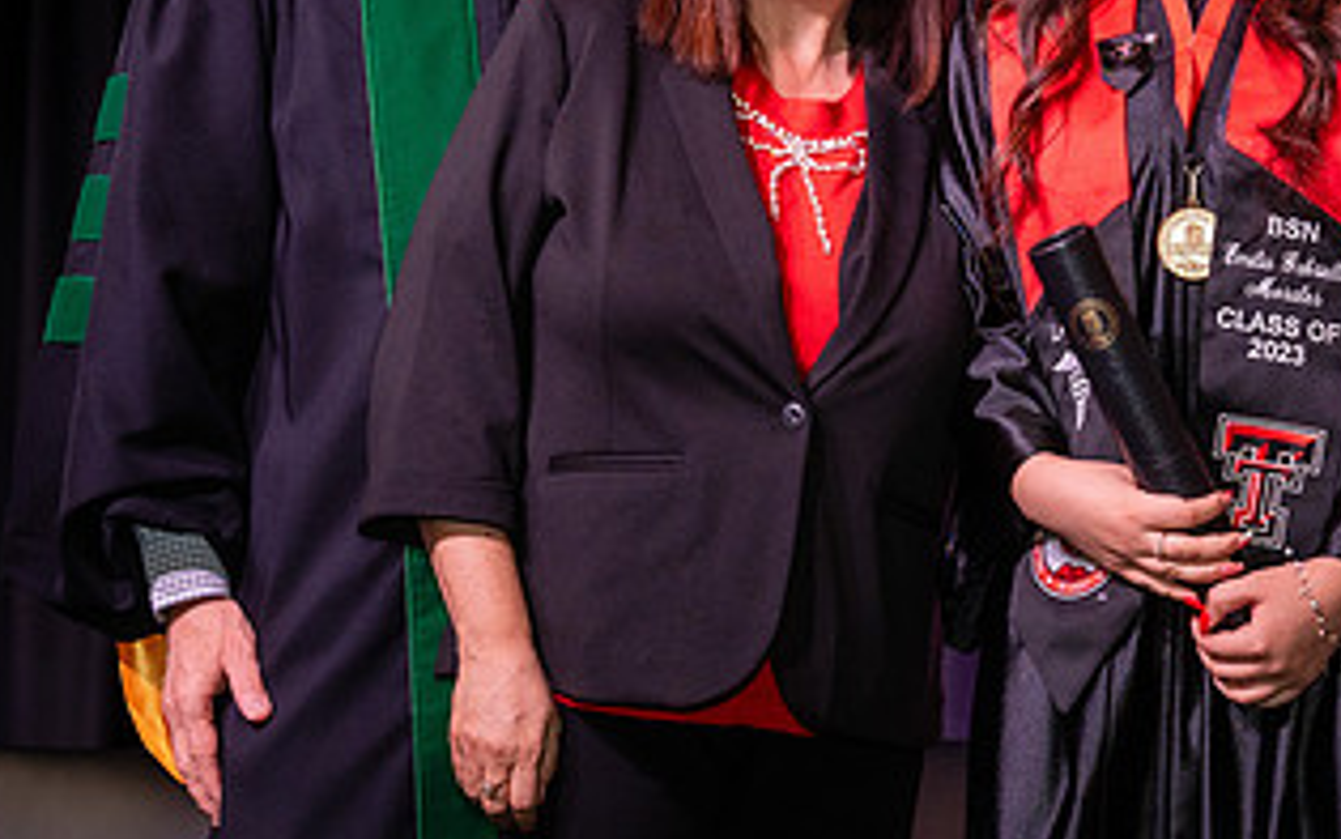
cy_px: 235
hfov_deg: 16.5
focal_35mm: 126
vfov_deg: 10.4
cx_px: 1026
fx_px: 4606
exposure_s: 1/160
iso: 1250
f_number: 5.6
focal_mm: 48
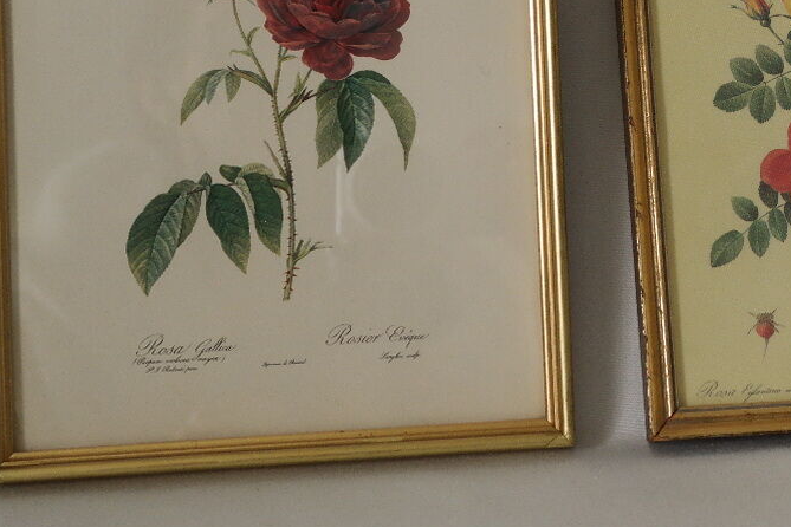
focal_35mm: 111
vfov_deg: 12.3
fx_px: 2439
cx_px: 789
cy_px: 71
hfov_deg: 18.0
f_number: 5.6
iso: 800
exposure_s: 1/30
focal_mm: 28
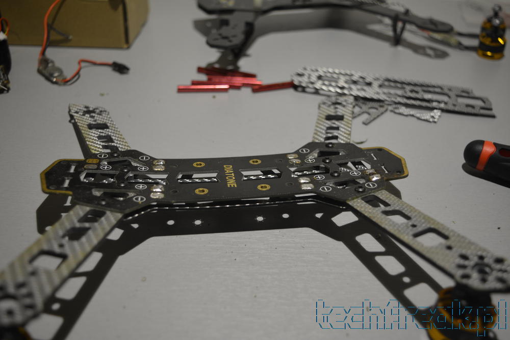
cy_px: 170
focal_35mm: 39
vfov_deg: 34.2
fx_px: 553
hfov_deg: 49.5
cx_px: 255
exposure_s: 1/80
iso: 400
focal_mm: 26
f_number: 4.2
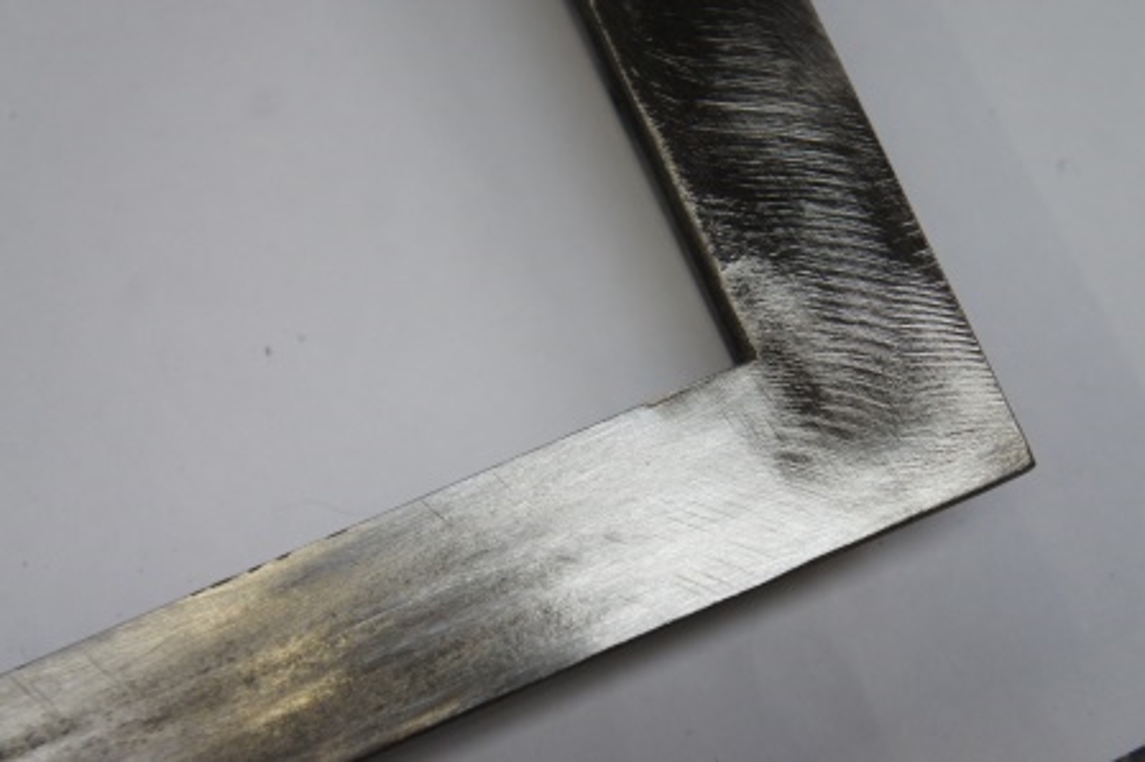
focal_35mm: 70
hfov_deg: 28.7
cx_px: 572
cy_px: 381
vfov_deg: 19.3
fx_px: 2241
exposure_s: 1/80
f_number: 5
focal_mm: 47
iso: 1000
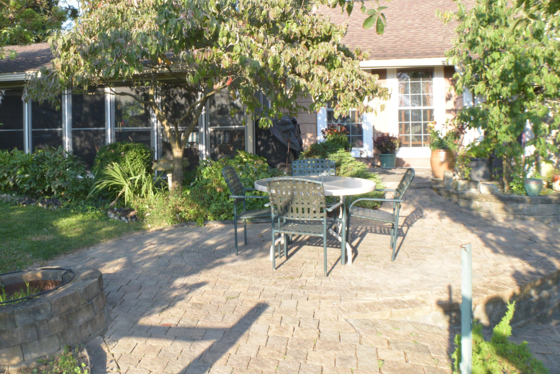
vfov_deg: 29.0
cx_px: 182
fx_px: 716
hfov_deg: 42.1
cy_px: 118
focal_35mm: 46
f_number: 25
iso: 800
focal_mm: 22
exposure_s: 1/40
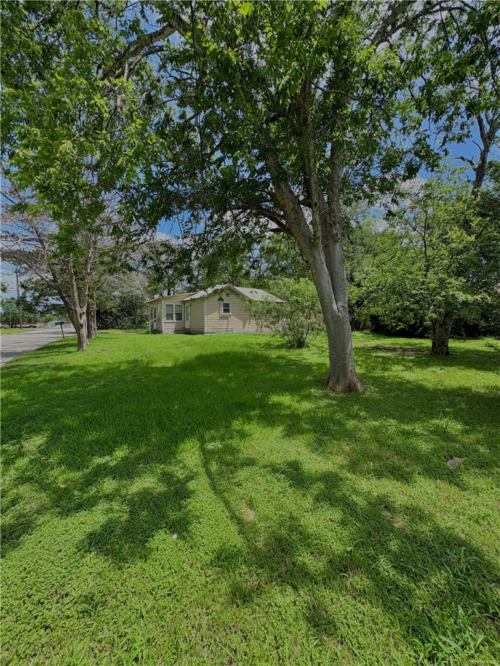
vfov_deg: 102.1
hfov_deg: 85.7
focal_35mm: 14
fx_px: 270
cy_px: 333
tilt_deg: -1.8
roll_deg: +0.0
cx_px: 250
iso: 40
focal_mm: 2.22
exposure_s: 1/693
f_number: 2.2
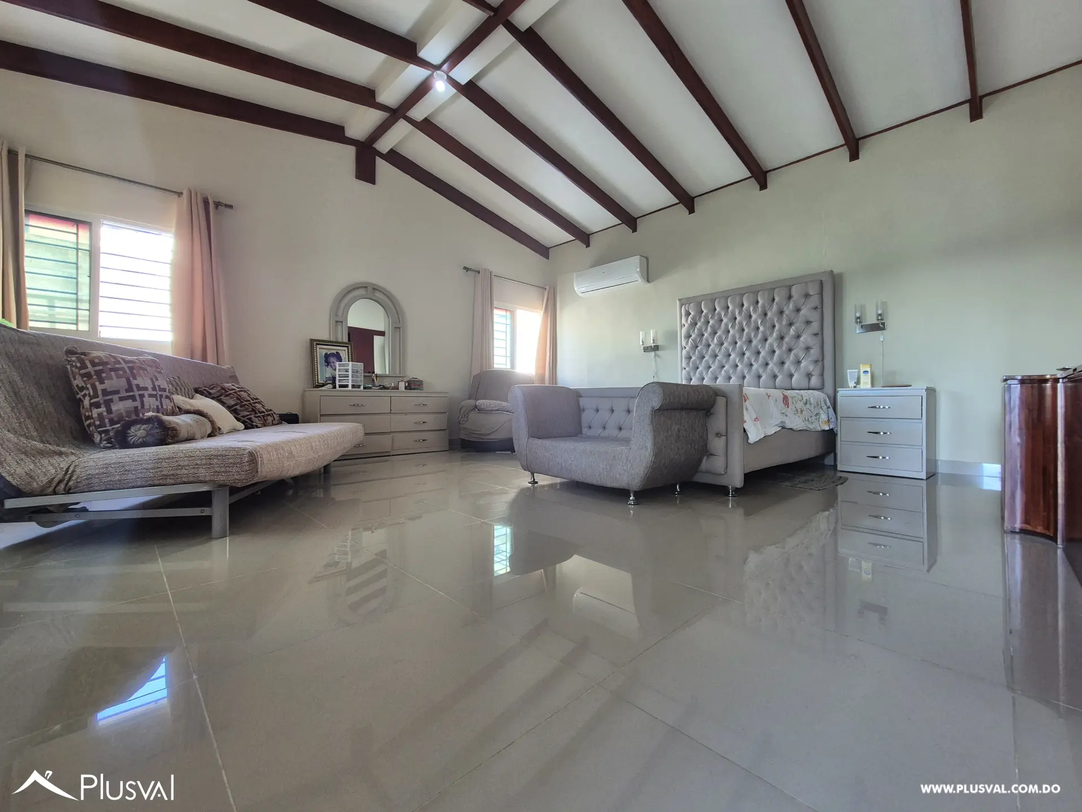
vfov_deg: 89.9
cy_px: 406
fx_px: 406
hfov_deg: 106.2
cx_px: 541
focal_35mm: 13
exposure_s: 1/60
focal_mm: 2.2
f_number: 2.2
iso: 160
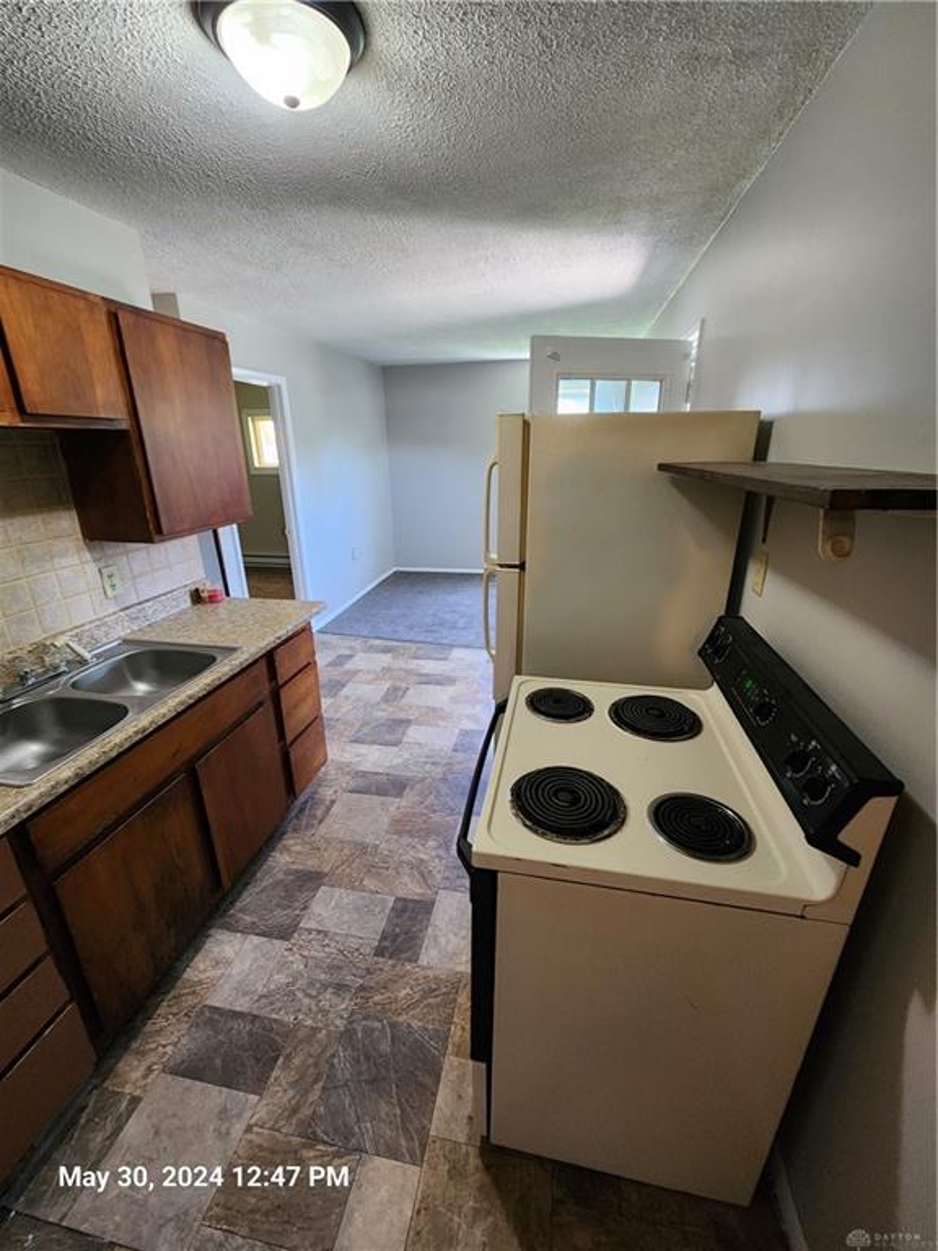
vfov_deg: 106.2
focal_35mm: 13
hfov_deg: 89.9
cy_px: 626
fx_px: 470
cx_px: 469
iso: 320
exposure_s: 1/40
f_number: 2.2
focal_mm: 2.2
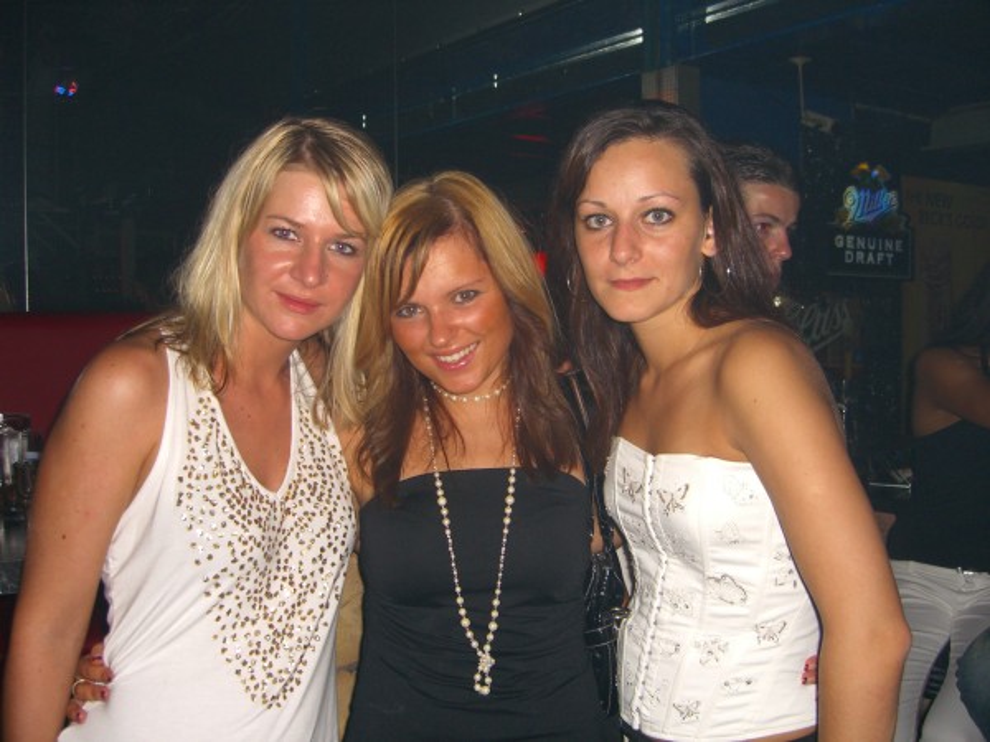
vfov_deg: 37.7
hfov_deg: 49.0
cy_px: 371
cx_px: 495
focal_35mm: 38
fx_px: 1087
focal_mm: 7.9
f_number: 2.8
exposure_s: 1/60
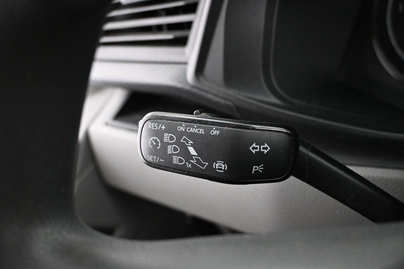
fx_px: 353
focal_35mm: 32
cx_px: 202
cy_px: 134
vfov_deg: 41.7
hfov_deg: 59.5
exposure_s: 1/8
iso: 1600
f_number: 4
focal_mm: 21
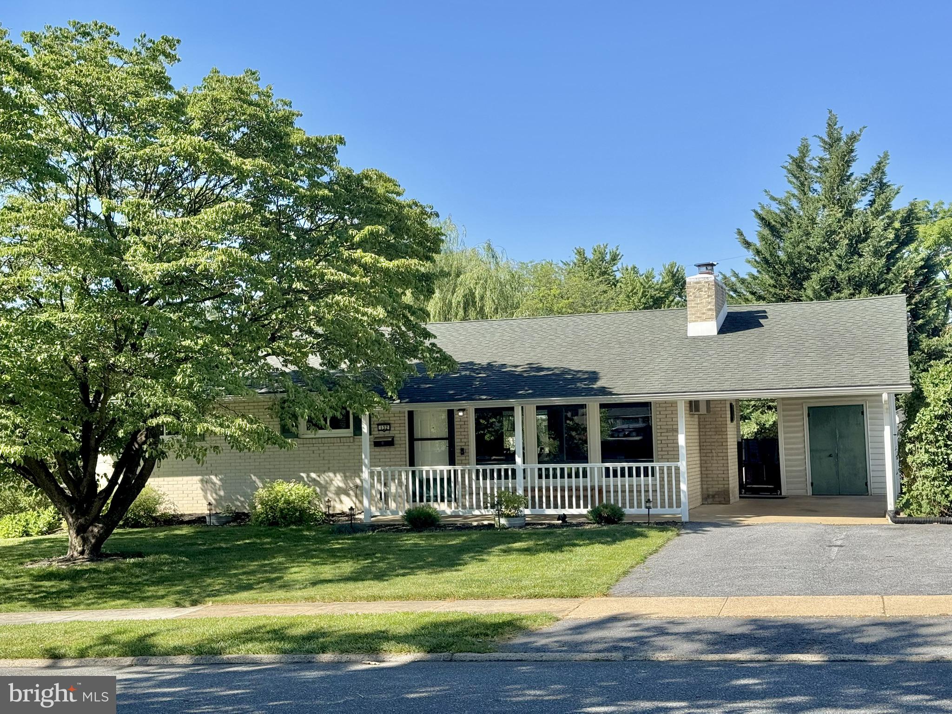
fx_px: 1320
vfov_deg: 30.3
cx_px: 476
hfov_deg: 39.7
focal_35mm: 48
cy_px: 357
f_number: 1.78
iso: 64
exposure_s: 1/2833
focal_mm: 6.76
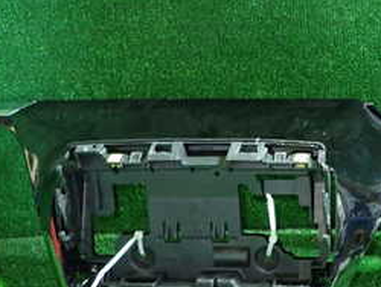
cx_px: 366
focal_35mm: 60
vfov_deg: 24.5
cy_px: 133
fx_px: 661
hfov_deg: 30.3
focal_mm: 4.5
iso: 800
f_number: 2
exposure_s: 1/30
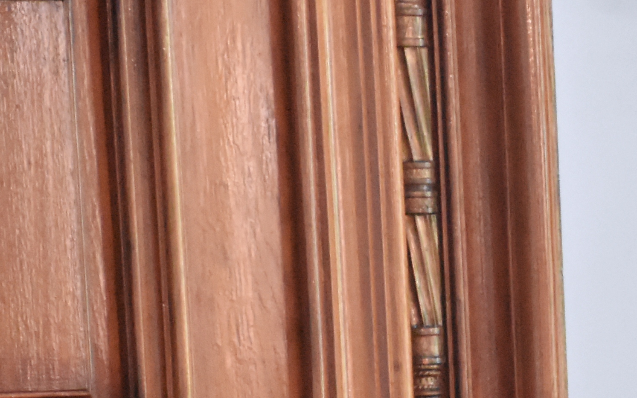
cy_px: 722
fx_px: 7465
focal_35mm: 430
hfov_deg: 4.8
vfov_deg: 3.0
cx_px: 1009
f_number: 5
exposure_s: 1/60
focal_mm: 70
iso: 5600
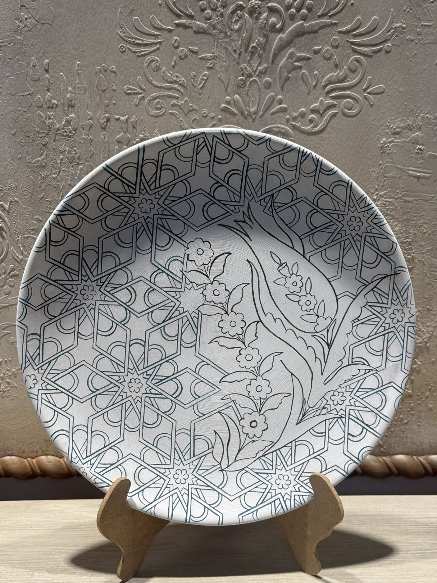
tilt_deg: -15.3
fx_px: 808
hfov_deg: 30.3
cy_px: 292
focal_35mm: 48
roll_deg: +0.0
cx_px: 218
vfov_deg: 39.7
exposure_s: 1/330
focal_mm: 6.76
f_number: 1.78
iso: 64
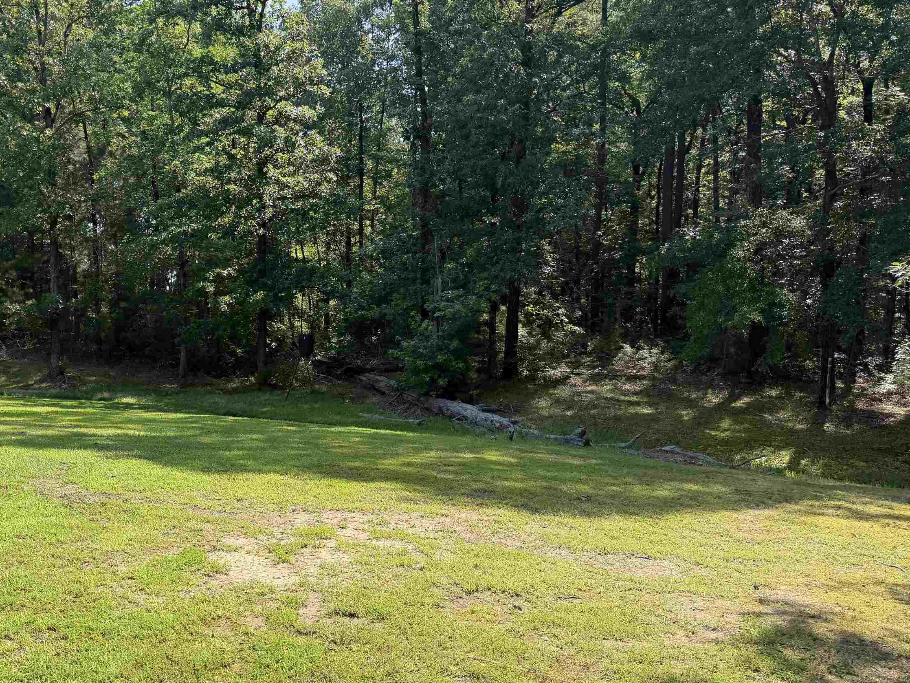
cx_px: 334
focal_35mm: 33
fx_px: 868
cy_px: 326
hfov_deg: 54.6
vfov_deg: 42.9
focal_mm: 6.76
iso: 80
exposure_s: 1/1337
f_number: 1.78
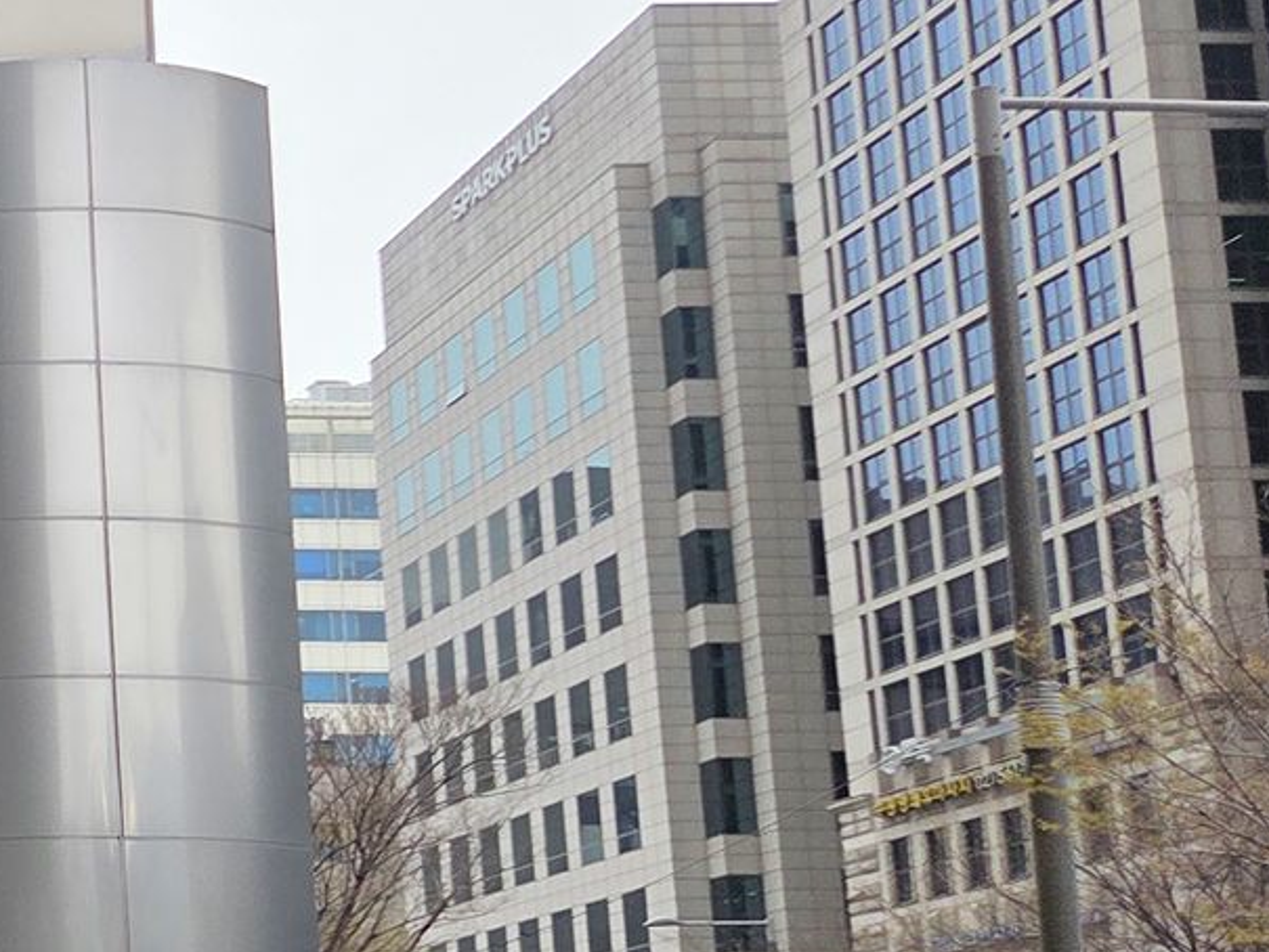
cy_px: 765
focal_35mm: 76
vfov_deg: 19.2
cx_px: -770
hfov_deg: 20.7
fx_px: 2787
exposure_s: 1/5862
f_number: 1.8
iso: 80
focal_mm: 5.4
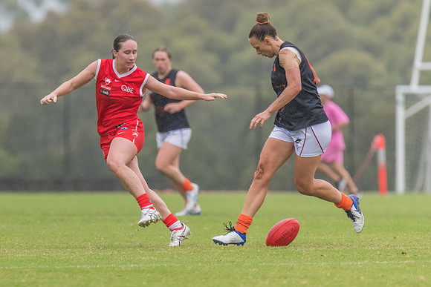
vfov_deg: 1.8
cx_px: 115
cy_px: 147
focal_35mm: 775
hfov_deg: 2.7
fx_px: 9286
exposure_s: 1/1600
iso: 1100
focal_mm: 500
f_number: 6.3
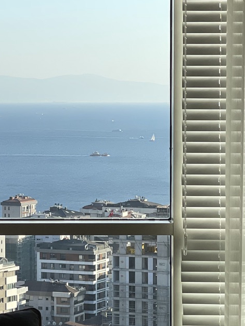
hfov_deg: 9.1
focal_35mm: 163
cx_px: 16
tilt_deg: -2.2
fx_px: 1538
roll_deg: +0.0
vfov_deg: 12.1
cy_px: 152
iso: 32
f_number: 2.2
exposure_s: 1/986
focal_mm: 7.5
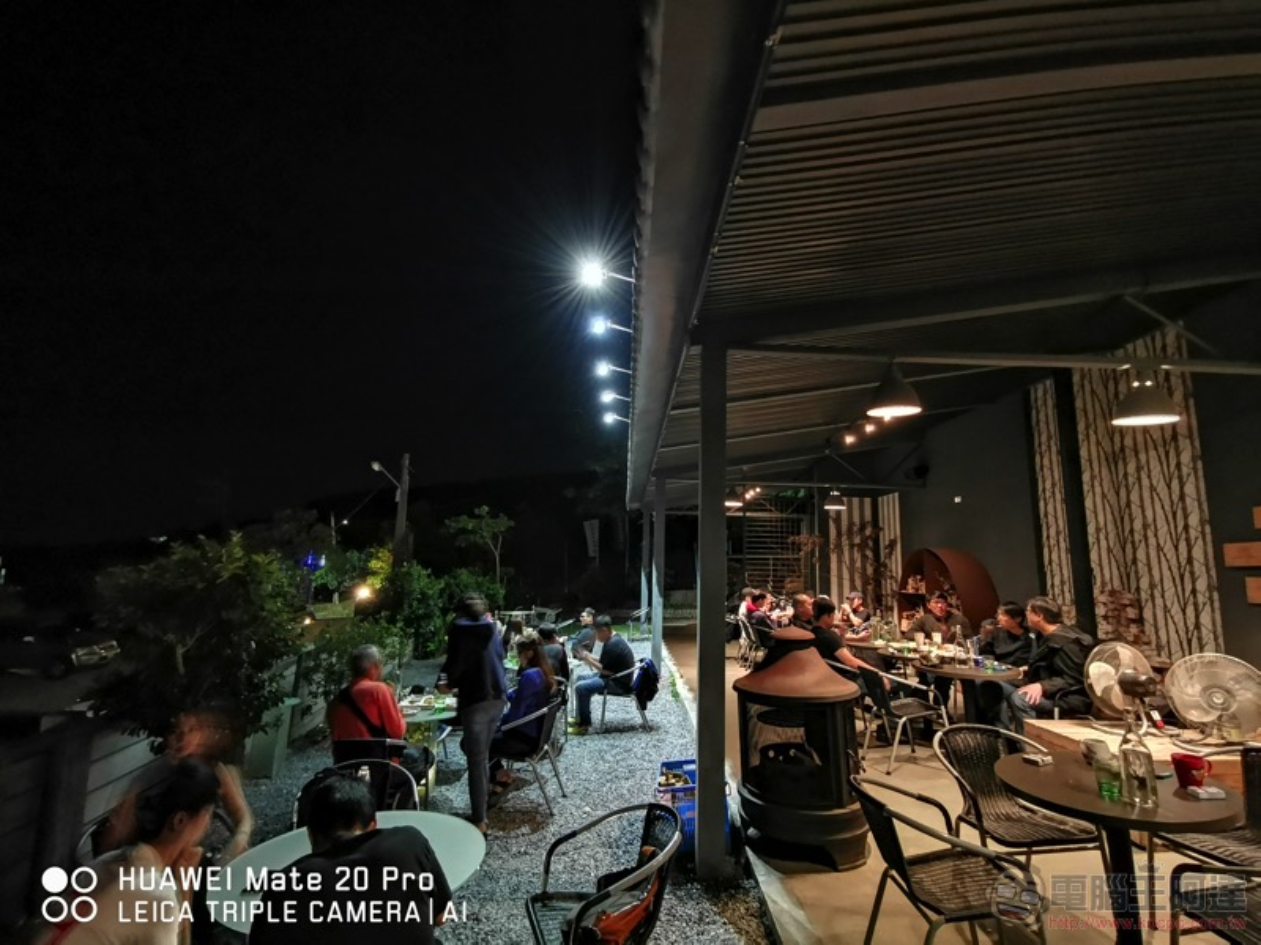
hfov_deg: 94.5
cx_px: 630
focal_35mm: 16
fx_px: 583
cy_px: 472
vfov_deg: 78.1
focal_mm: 3.95
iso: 1600
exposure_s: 5
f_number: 2.2
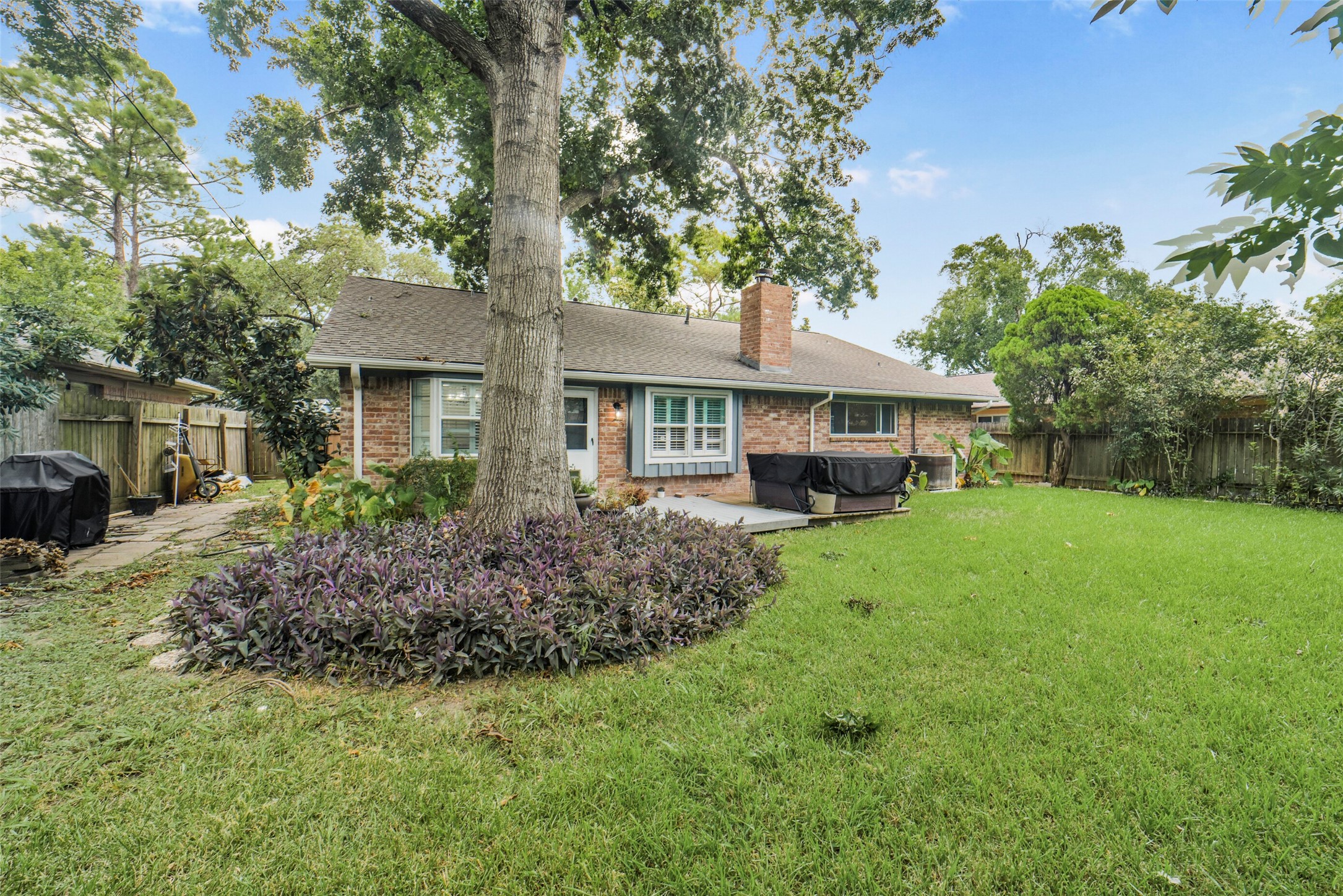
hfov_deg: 104.2
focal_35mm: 14
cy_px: 448
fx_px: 522
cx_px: 672
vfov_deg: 81.2
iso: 500
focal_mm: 14
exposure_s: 1/60
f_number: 11
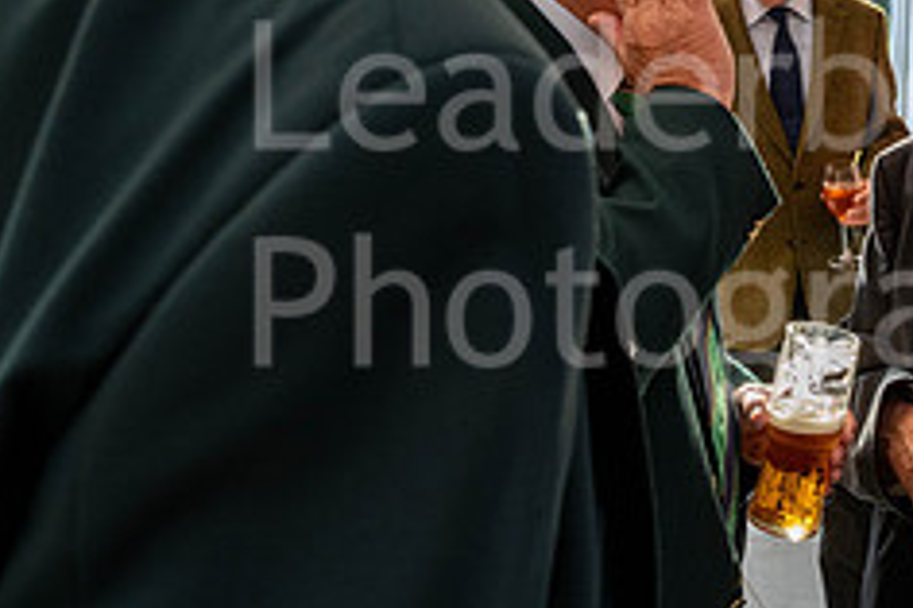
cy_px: 122
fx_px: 1495
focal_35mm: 59
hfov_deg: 32.8
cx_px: 754
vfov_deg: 22.6
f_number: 5.6
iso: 500
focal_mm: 24
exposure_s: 1/250
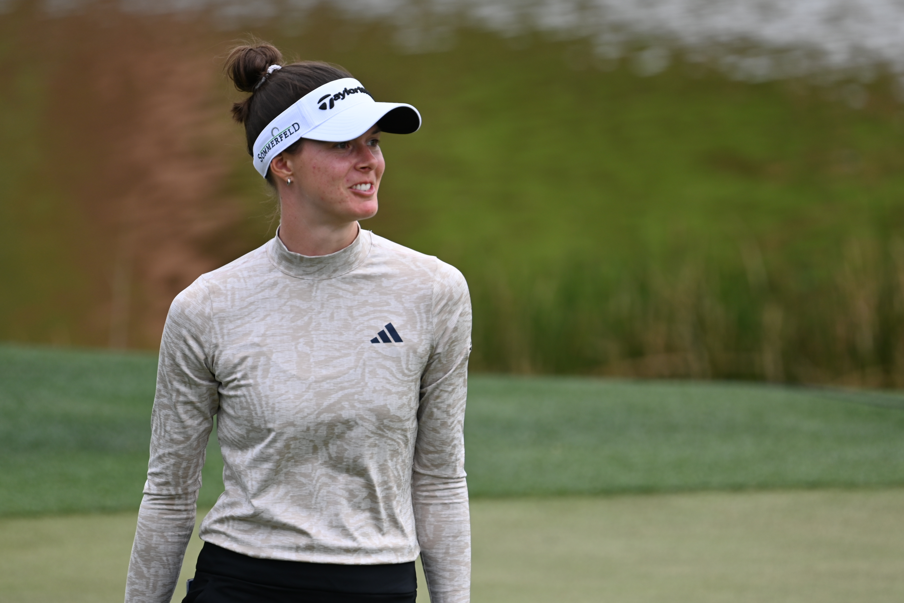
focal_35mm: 600
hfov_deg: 3.4
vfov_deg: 2.3
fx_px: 15065
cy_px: 302
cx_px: 452
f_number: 5.6
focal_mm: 400
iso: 180
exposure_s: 1/640
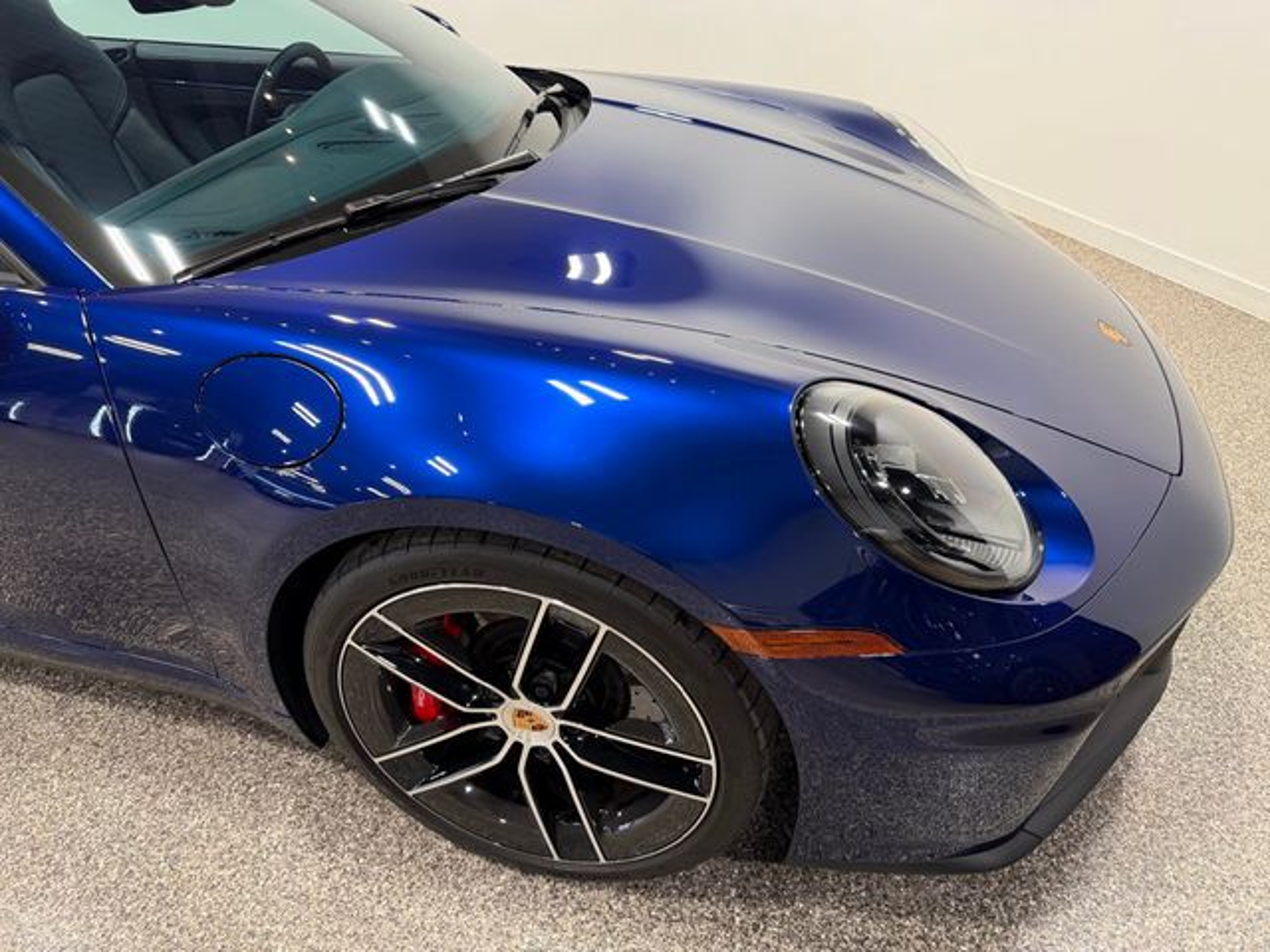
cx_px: 635
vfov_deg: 56.8
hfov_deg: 71.6
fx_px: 881
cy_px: 476
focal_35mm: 24
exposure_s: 1/131
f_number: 1.78
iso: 160
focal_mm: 6.76
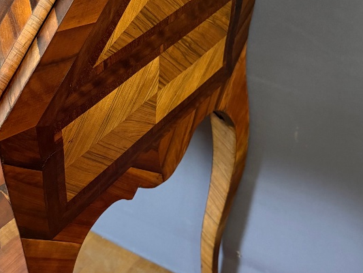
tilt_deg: -36.5
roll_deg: +6.0
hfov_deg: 35.1
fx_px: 566
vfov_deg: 27.0
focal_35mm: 54
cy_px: 135
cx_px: 115
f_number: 1.78
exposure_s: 1/50
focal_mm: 6.76
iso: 800
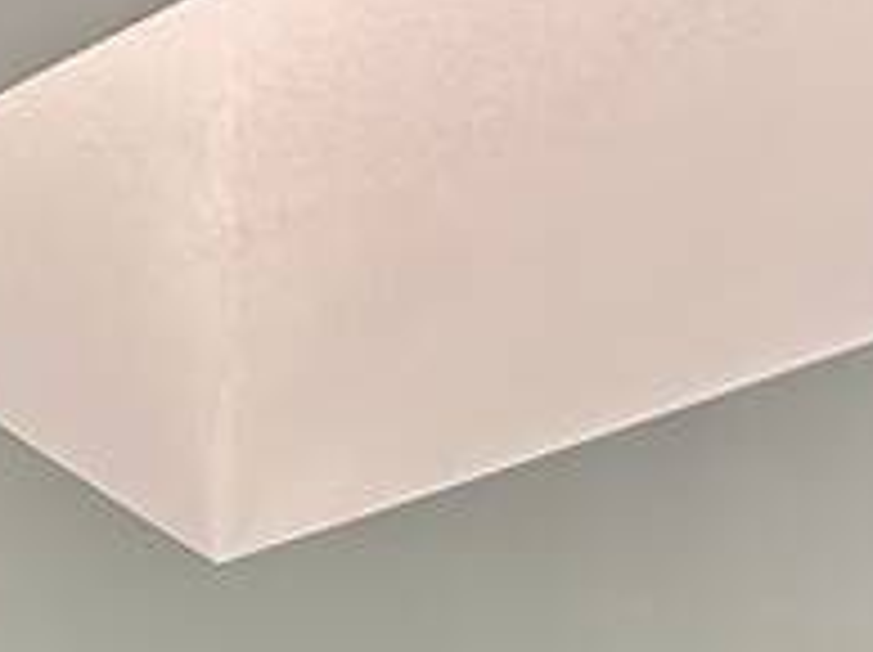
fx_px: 2620
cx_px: -644
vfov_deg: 11.0
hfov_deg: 16.3
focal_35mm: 104
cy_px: 1758
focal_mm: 2.22
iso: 200
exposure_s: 1/120
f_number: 2.2
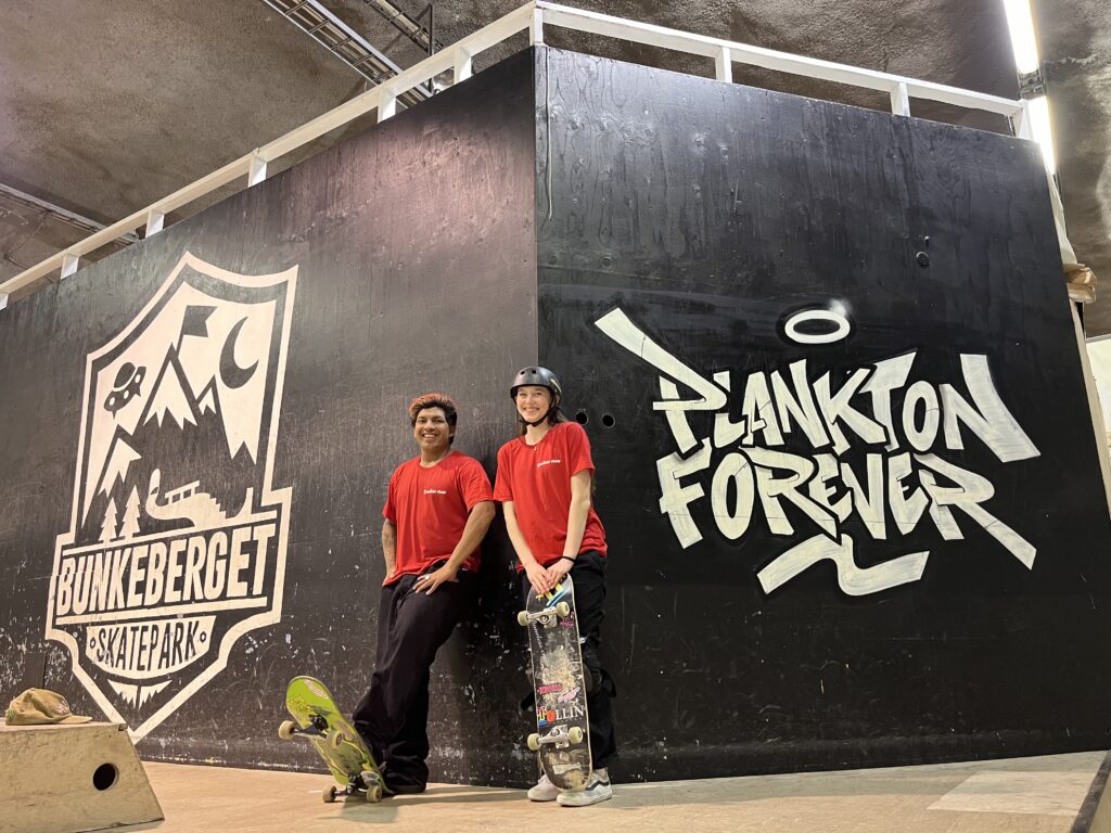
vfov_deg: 53.1
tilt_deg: +15.2
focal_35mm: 26
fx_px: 834
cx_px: 556
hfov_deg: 67.3
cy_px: 416
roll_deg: +1.8
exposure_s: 1/50
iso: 320
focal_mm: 5.1
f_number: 1.6
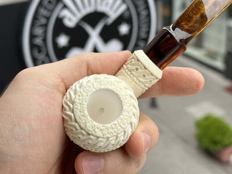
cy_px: 67
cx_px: 143
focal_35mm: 61
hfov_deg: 31.6
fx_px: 409
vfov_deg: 24.0
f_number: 1.78
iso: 64
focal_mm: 6.86
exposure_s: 1/1009
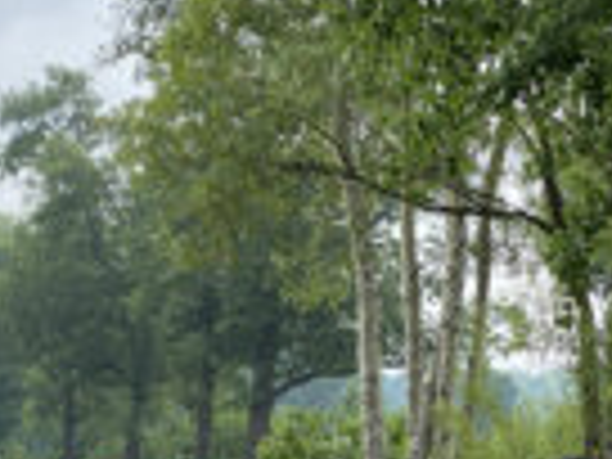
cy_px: 585
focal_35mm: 153
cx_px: 374
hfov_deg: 12.9
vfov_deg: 9.5
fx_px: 2705
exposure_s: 1/432
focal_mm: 6
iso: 20
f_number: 2
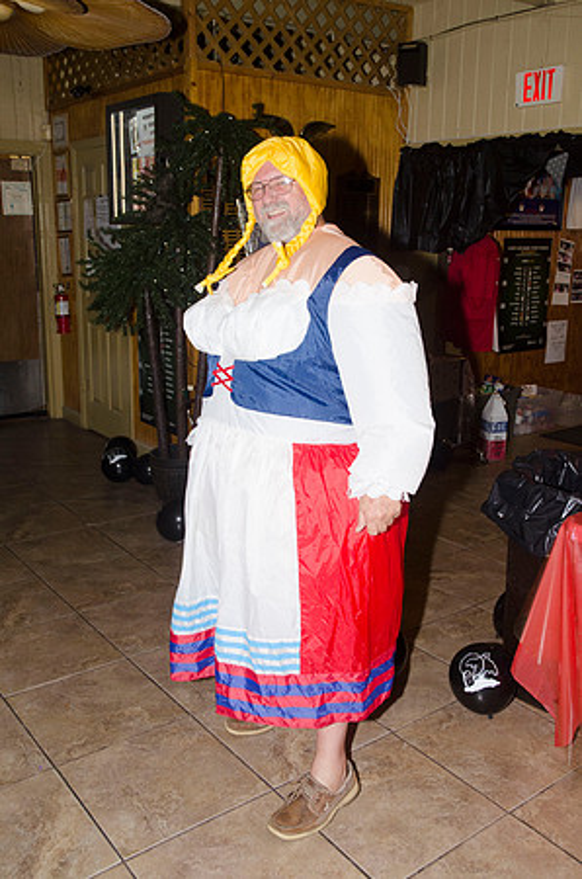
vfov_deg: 53.2
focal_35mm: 36
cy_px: 440
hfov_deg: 36.7
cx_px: 291
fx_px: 877
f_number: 5.6
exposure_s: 1/60
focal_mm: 24
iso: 800
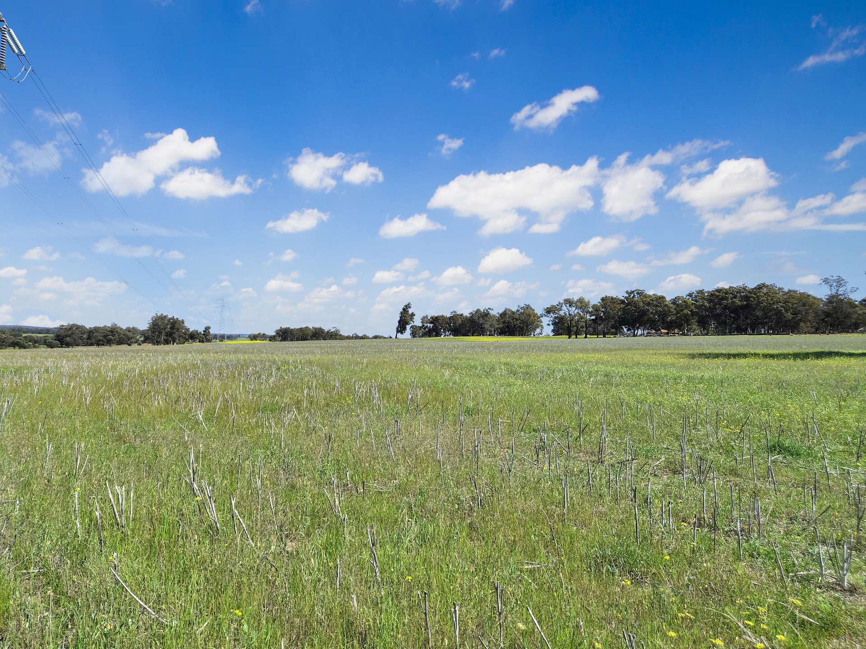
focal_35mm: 23
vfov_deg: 58.9
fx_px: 575
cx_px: 433
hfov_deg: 73.9
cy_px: 324
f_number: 1.8
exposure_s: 1/3392
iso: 50
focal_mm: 5.4
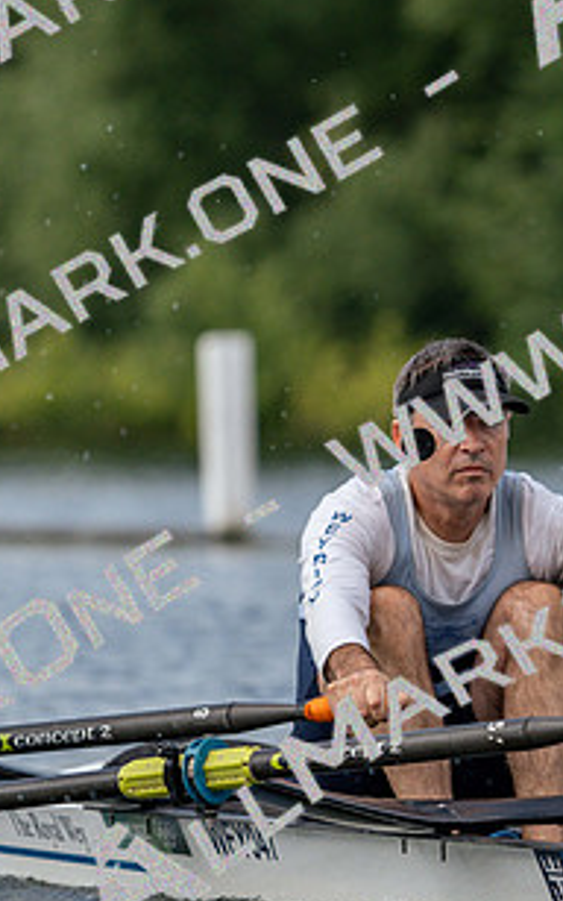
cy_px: 497
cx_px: 689
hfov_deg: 2.0
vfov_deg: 3.2
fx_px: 16097
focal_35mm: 656
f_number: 6.3
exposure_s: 1/1600
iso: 400
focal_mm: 341
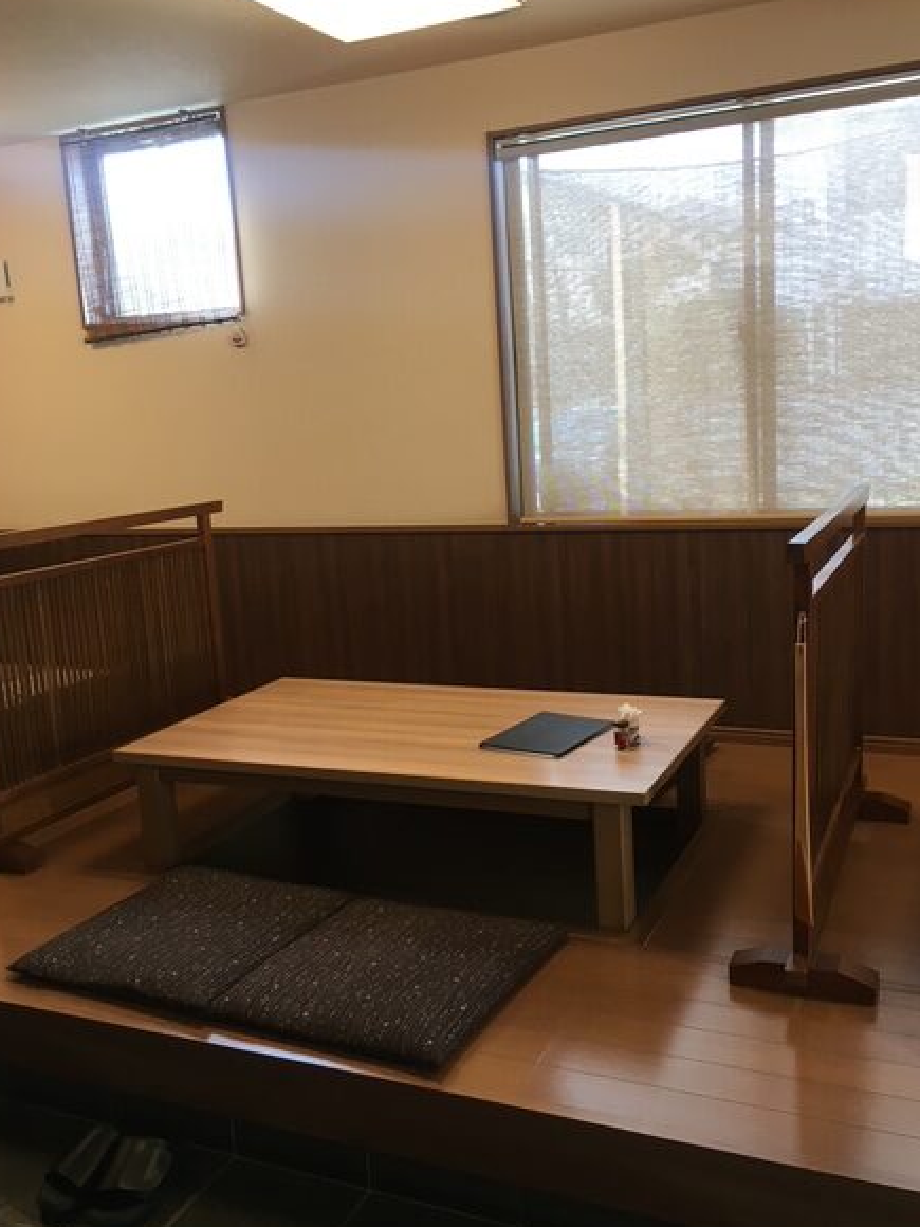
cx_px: 482
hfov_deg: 44.1
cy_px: 611
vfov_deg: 56.8
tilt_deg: -10.2
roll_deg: +3.7
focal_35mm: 32
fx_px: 1134
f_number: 2.2
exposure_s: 1/30
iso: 50
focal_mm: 4.15
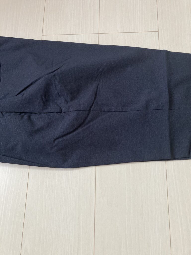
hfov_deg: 49.7
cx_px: 96
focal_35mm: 28
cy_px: 128
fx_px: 206
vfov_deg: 63.4
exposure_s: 1/60
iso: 125
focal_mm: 3.99
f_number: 1.8
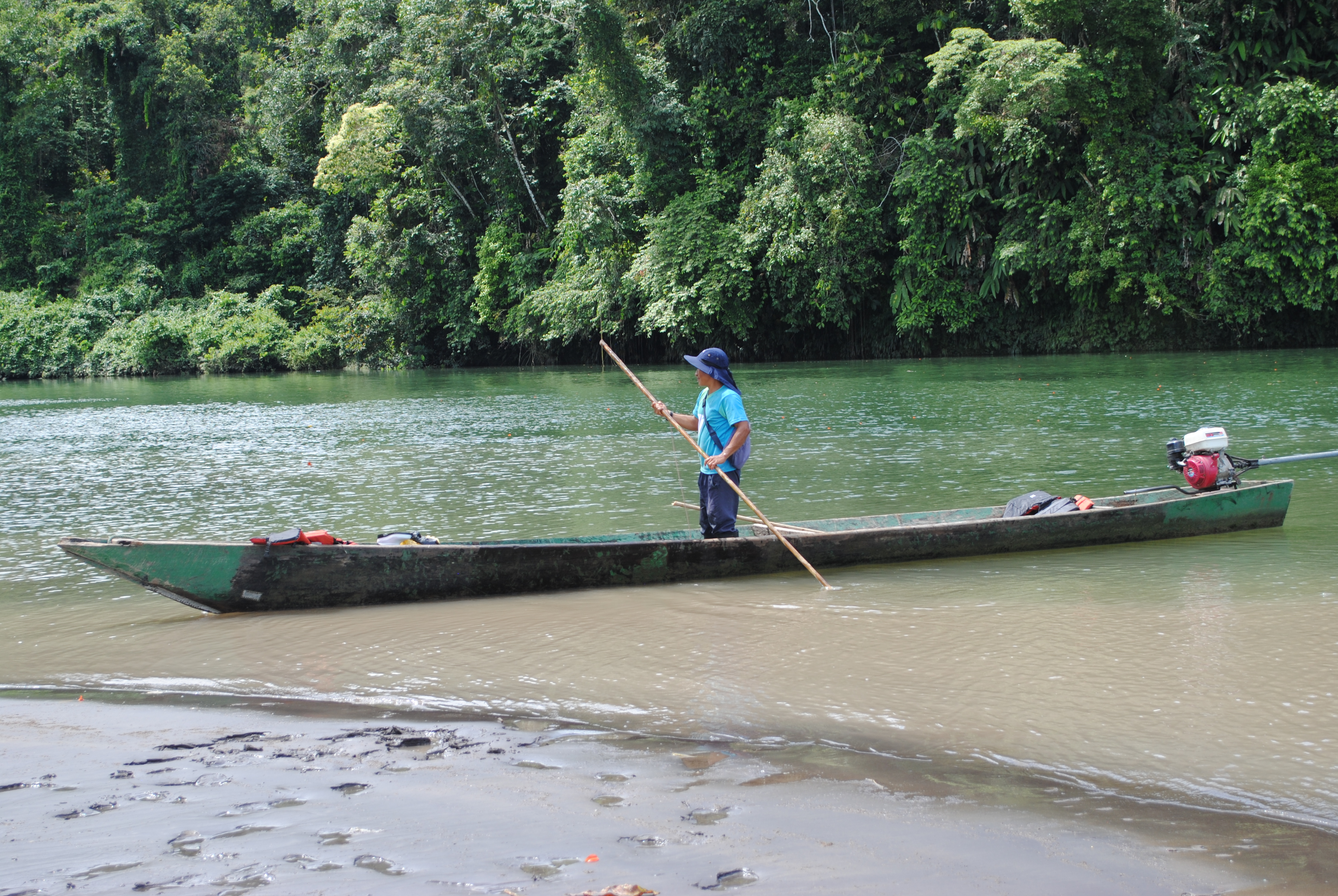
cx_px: 669
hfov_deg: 33.4
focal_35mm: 60
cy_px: 448
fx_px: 2233
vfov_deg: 22.7
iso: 100
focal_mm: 40
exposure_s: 1/160
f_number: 6.3
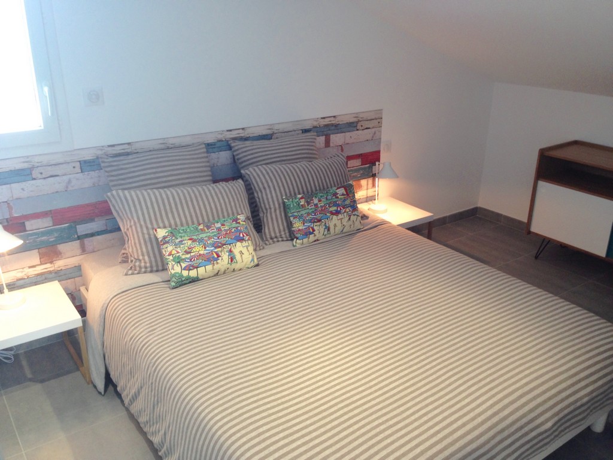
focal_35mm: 33
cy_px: 230
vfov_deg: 42.9
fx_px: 584
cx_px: 306
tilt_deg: -22.7
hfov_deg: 55.4
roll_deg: +0.7
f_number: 2.4
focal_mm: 4.12
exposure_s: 1/20
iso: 64
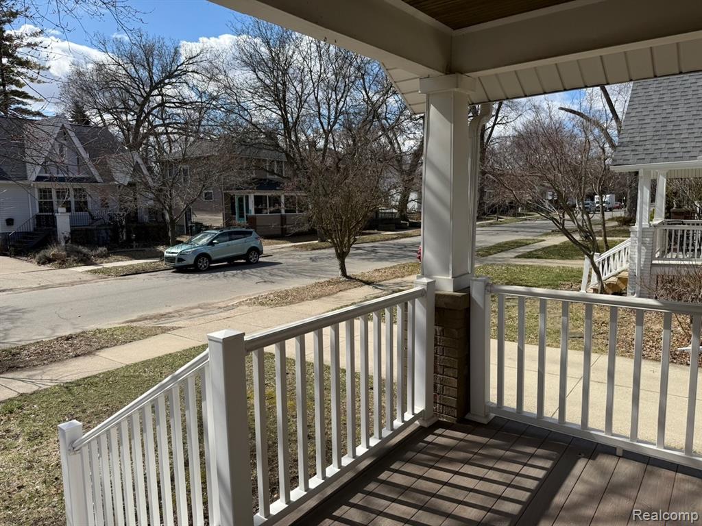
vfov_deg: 56.8
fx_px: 487
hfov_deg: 71.6
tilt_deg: -7.3
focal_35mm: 24
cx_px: 351
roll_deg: +0.4
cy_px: 263
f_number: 1.78
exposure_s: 1/3953
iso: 80
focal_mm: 6.76
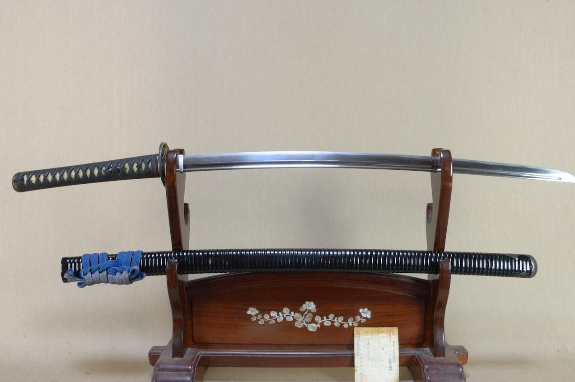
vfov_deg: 39.9
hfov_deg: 57.3
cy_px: 179
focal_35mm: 33
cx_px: 299
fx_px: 527
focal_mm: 20
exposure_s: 1/1.6
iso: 400
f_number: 11
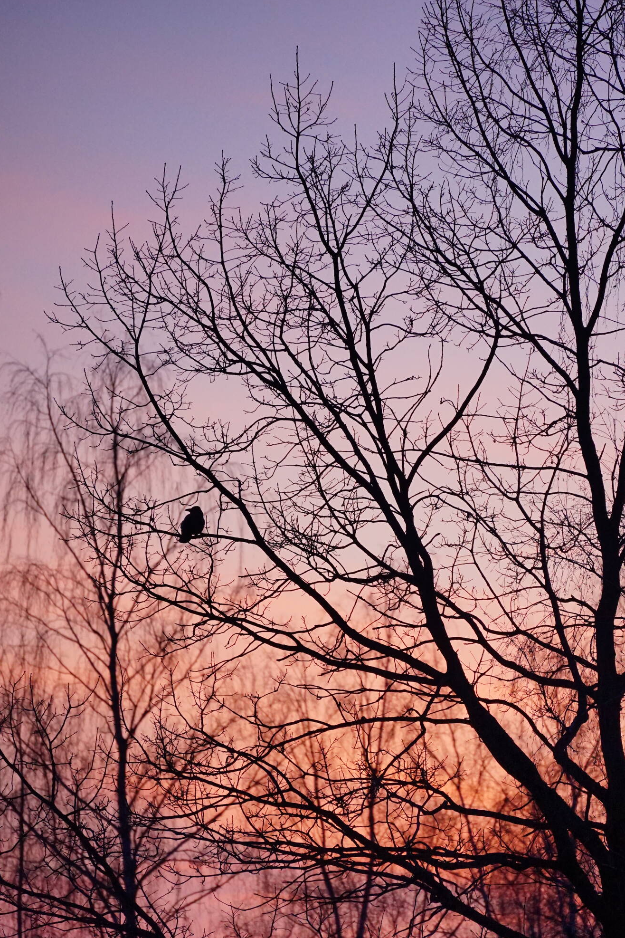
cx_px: 395
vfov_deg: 5.3
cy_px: 586
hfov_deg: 3.5
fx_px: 10129
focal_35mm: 389
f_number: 6.3
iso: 2000
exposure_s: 1/320
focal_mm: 300
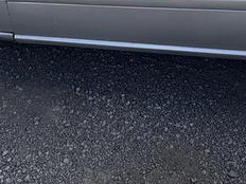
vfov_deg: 19.5
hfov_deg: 35.5
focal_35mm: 54
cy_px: -155
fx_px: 384
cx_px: 136
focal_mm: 2.22
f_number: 2.2
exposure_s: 1/1256
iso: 50
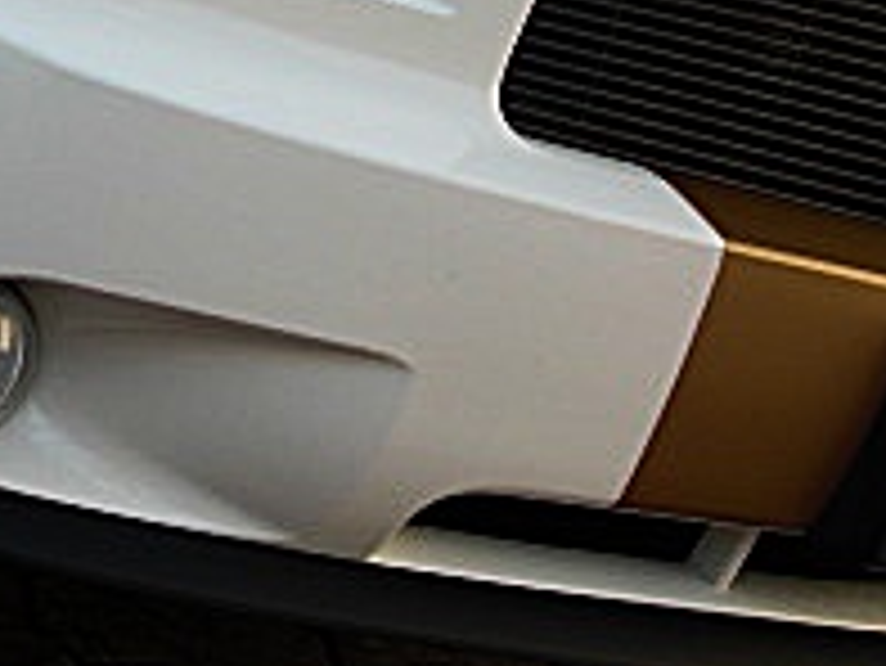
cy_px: 14
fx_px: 2996
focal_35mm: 117
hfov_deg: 16.3
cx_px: -112
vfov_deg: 12.5
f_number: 2.8
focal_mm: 6.3
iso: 50
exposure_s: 1/320
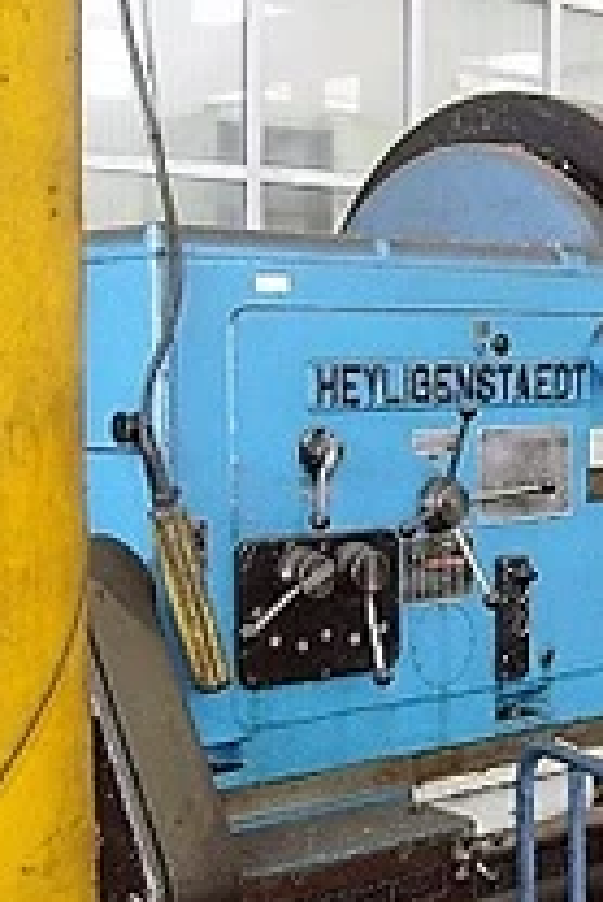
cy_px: 542
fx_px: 1956
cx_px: 659
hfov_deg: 17.0
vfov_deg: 25.9
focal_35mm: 78
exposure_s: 1/45
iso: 320
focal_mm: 6.6
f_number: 3.5
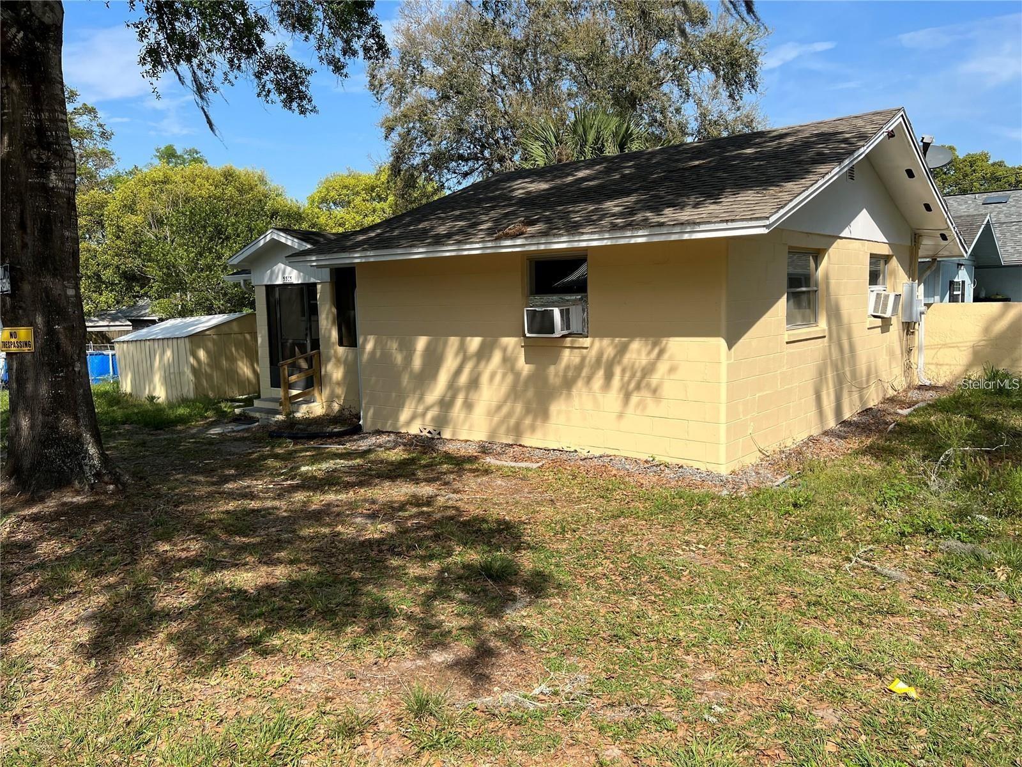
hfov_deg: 67.3
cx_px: 511
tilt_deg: -5.9
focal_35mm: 26
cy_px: 384
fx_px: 768
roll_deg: +1.0
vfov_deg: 53.1
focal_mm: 5.7
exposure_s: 1/3257
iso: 50
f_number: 1.5
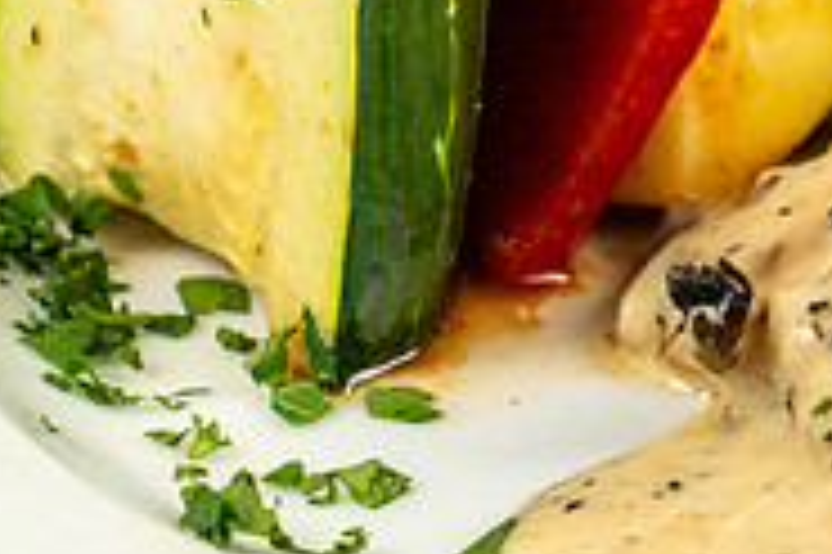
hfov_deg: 5.9
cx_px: 1268
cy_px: -177
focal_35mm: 348
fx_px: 8035
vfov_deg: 3.9
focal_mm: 105
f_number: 11
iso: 800
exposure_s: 1/200
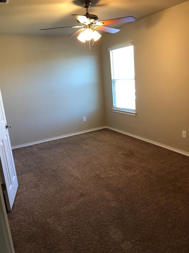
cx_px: 94
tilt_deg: -14.2
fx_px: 204
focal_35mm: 28
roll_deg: +6.1
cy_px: 126
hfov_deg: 49.7
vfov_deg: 63.4
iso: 40
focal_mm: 3.99
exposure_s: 1/17
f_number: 1.8
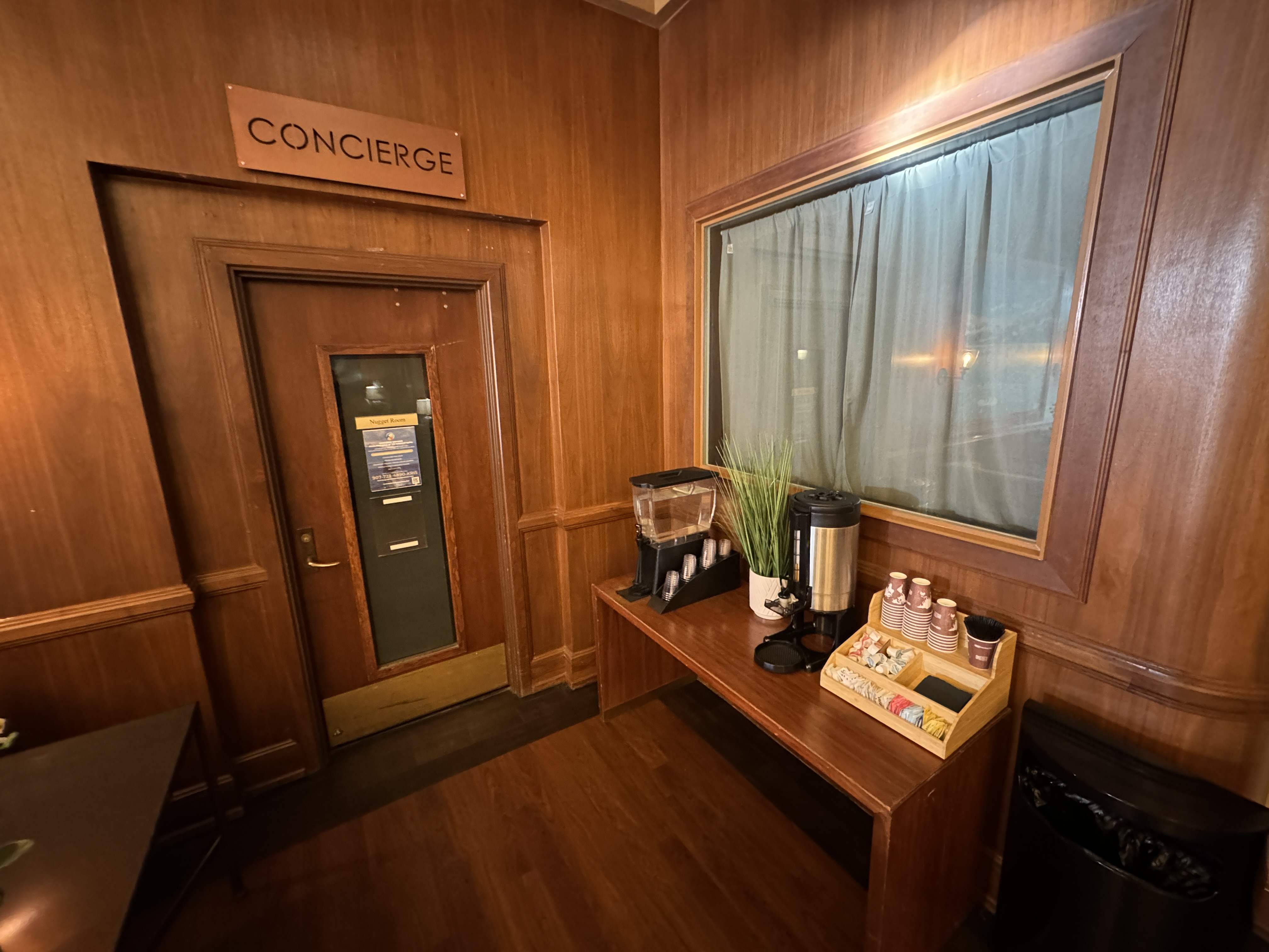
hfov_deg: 102.1
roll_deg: +1.7
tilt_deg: -13.4
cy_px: 476
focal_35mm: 14
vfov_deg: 85.7
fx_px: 513
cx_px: 634
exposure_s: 1/40
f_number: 2.2
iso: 1250
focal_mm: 2.22
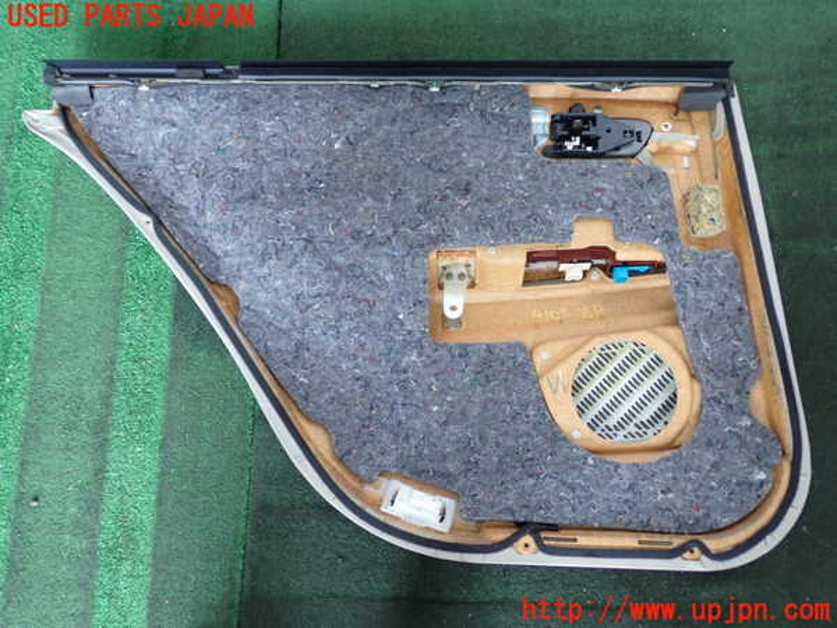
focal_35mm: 32
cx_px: 418
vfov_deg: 44.2
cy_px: 314
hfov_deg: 56.8
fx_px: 774
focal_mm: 5.79
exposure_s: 1/30
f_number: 2.4
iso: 200
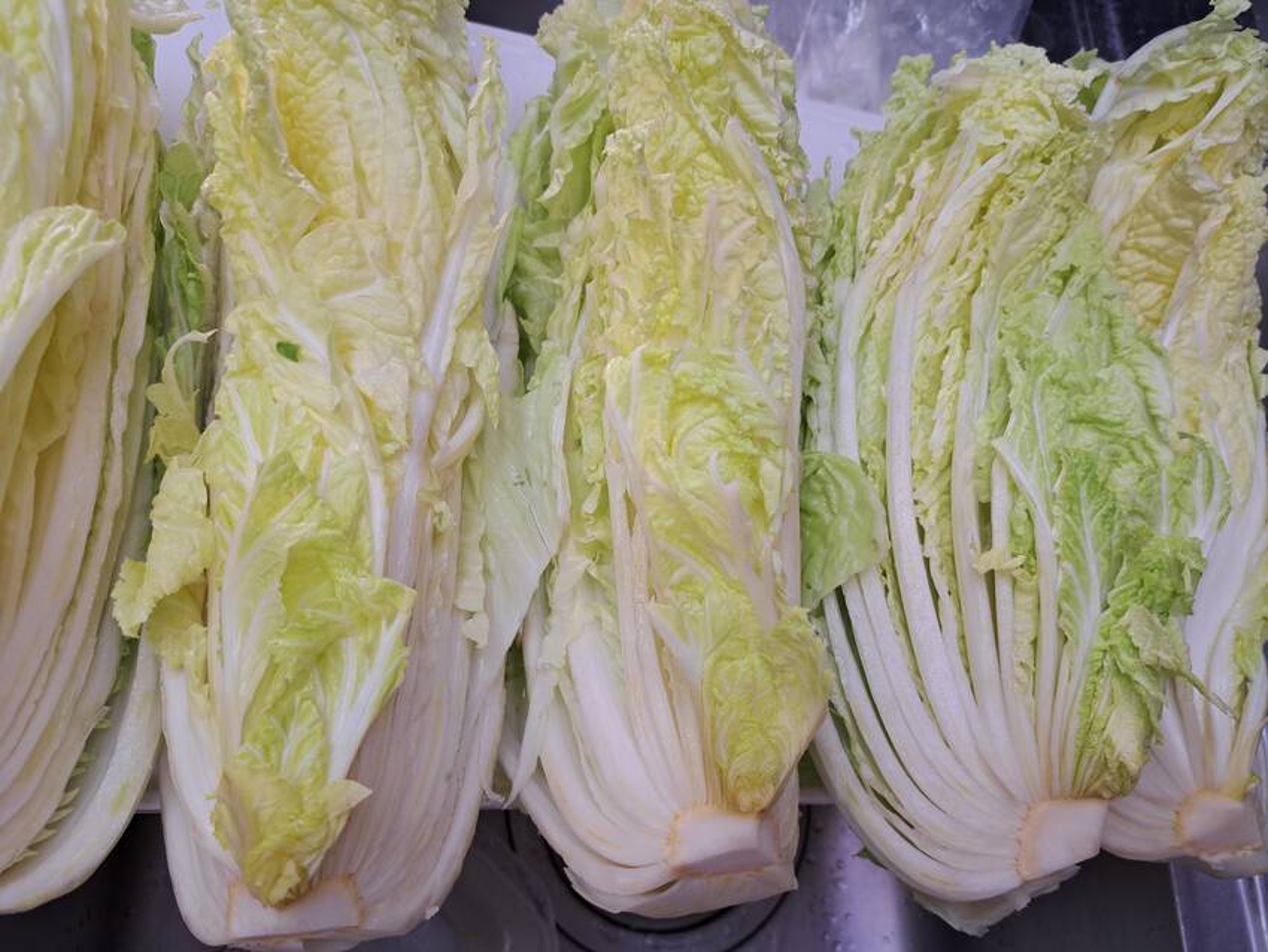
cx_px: 634
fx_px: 879
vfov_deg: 56.8
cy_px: 476
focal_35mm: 24
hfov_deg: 71.6
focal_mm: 5.23
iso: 50
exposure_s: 1/50
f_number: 1.8
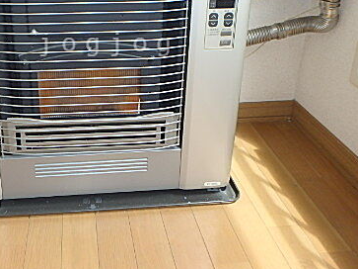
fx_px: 383
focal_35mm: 37
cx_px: 107
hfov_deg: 48.9
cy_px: 45
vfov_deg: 37.0
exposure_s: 1/60
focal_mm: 3.7
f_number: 3.5
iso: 125
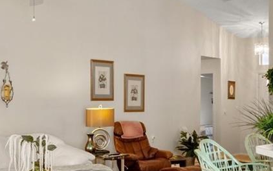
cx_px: 46
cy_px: 93
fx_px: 432
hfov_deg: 33.8
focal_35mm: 58
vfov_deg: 22.4
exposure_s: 1/5
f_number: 8
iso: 400
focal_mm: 10
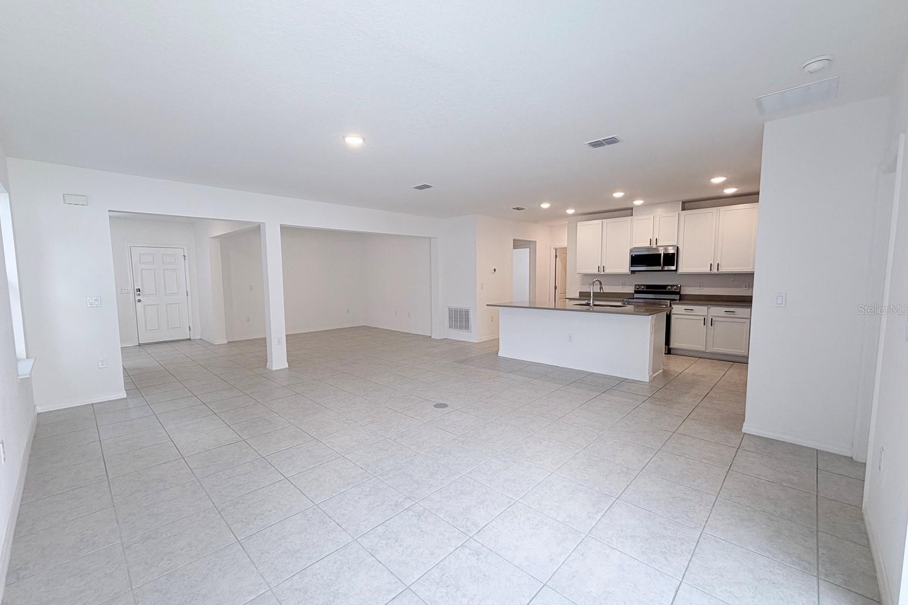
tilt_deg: -5.0
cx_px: 446
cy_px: 309
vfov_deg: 77.3
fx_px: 378
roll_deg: +1.0
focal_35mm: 15
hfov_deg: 100.4
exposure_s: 1/120
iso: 80
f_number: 2.2
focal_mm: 2.22
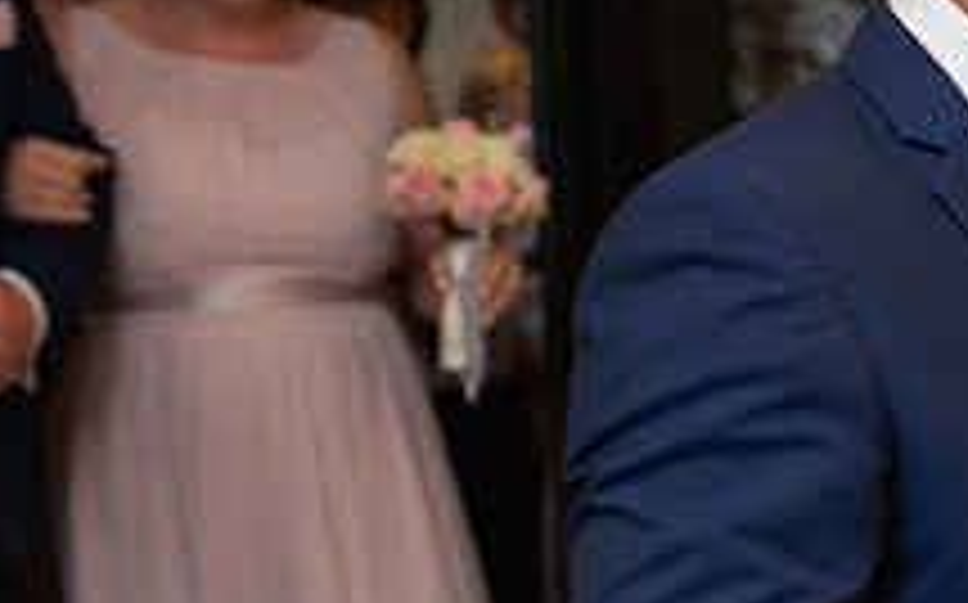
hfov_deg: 14.3
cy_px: 509
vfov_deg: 9.9
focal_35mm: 131
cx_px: 1693
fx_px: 3453
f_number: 2.8
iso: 500
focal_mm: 35
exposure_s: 1/100
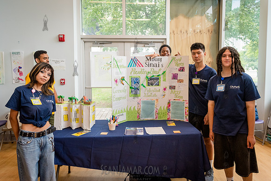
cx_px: 141
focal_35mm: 27
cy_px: 81
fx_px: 200
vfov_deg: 48.5
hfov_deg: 68.1
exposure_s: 1/400
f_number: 4
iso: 2500
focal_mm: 24
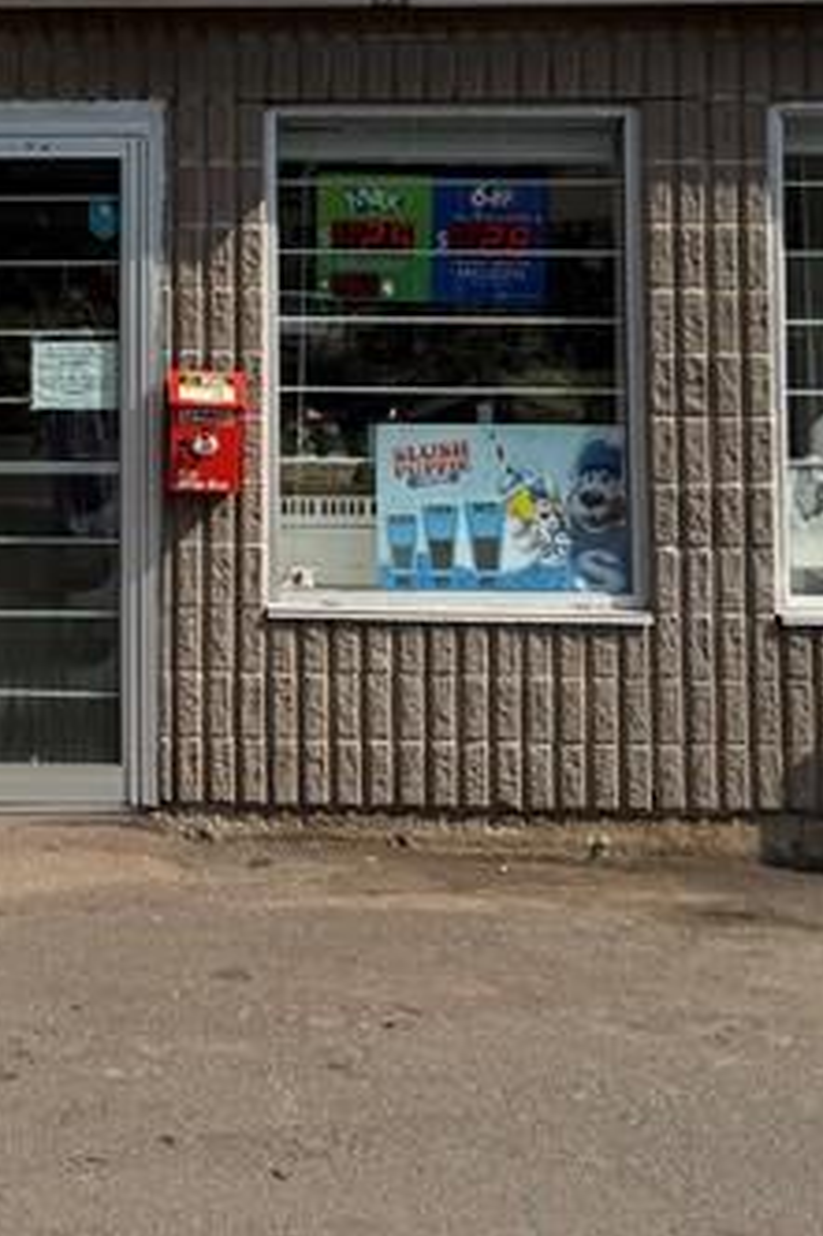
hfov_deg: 17.2
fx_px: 2643
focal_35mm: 77
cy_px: 171
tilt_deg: +2.1
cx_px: -30
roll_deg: +0.3
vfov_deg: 25.7
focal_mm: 6.76
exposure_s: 1/7353
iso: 80
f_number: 1.78
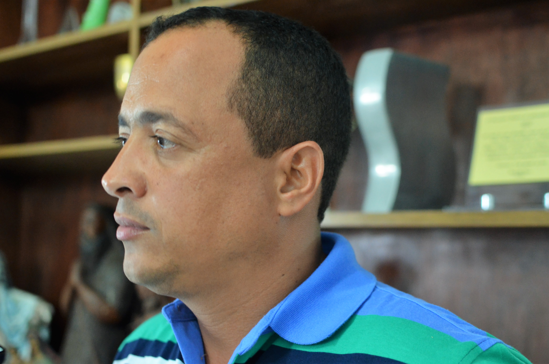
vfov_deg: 25.6
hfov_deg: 37.9
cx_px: 274
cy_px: 182
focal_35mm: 52
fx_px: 799
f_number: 2.8
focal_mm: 35
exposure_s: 1/30
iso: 1800
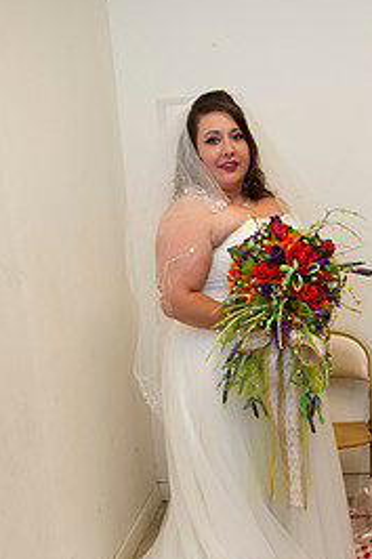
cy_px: 425
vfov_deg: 39.2
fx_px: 760
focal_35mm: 49
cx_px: 274
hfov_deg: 27.2
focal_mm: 29
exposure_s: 1/80
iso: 640
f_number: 3.5
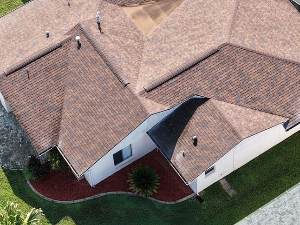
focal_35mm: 111
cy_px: 93
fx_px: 962
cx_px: 187
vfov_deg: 13.3
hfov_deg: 17.7
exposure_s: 1/400
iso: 125
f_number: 2.8
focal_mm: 19.35
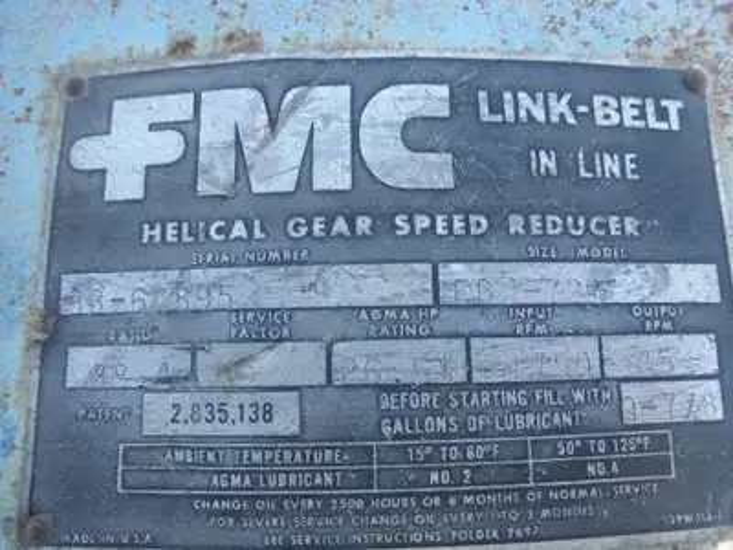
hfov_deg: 63.4
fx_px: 593
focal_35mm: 28
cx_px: 366
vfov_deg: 49.7
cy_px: 275
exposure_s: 1/125
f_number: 3
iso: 64
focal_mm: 5
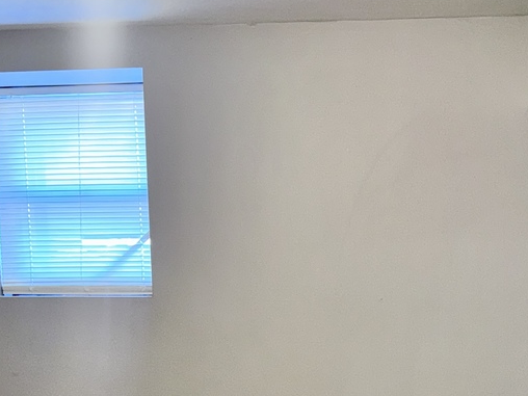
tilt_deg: -11.2
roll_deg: +0.7
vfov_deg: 20.5
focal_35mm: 68
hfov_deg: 28.5
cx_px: 309
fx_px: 1037
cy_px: 450
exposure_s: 1/18
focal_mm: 6.76
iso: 80
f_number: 1.78
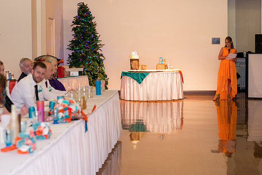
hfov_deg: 21.2
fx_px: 699
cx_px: 118
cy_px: 92
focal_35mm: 96
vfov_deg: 14.3
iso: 640
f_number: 3.2
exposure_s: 1/100
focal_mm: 85
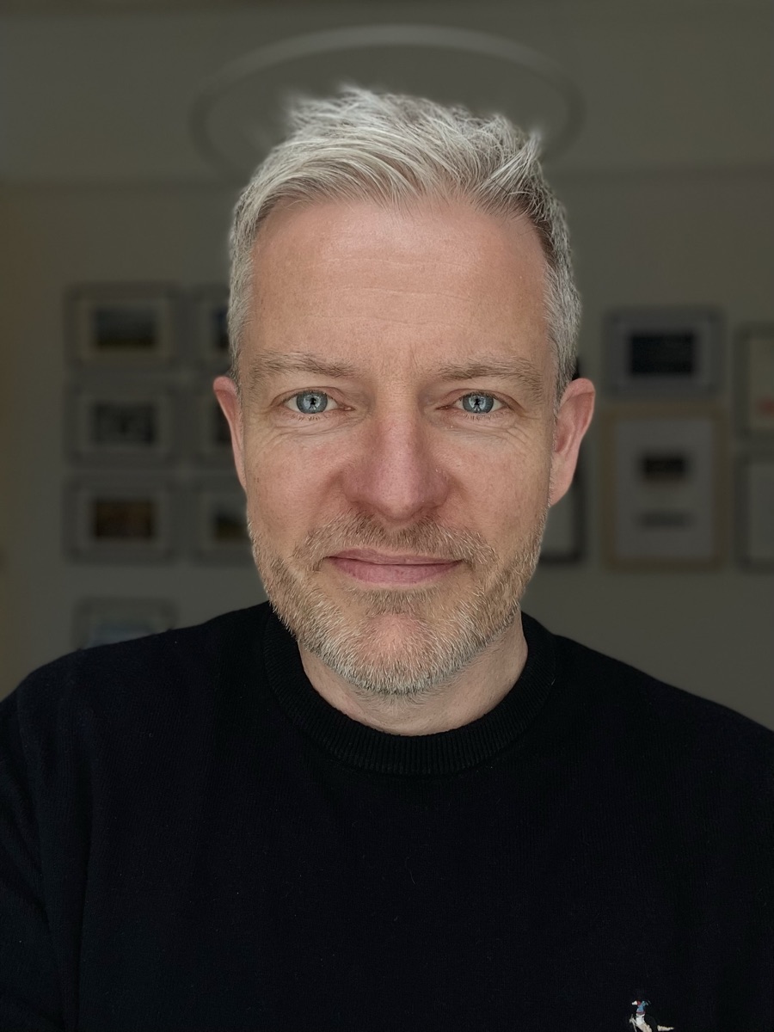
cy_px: 516
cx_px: 387
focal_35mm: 30
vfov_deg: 60.0
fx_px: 894
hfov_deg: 46.8
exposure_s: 1/176
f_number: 2.2
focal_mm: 2.71
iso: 25
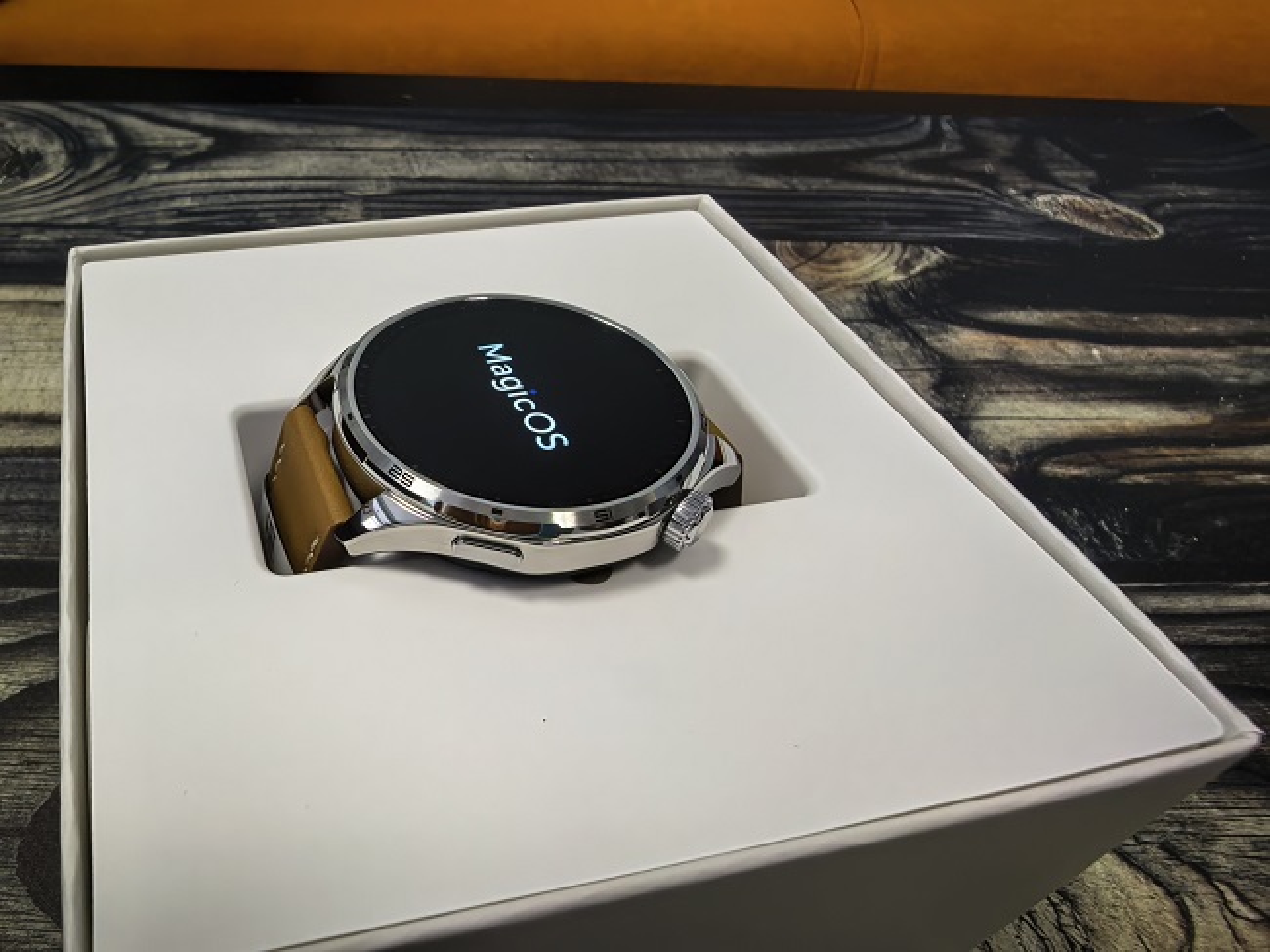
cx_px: 635
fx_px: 880
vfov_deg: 56.8
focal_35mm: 24
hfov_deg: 71.6
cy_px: 476
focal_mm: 1.95
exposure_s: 1/50
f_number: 2.2
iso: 200
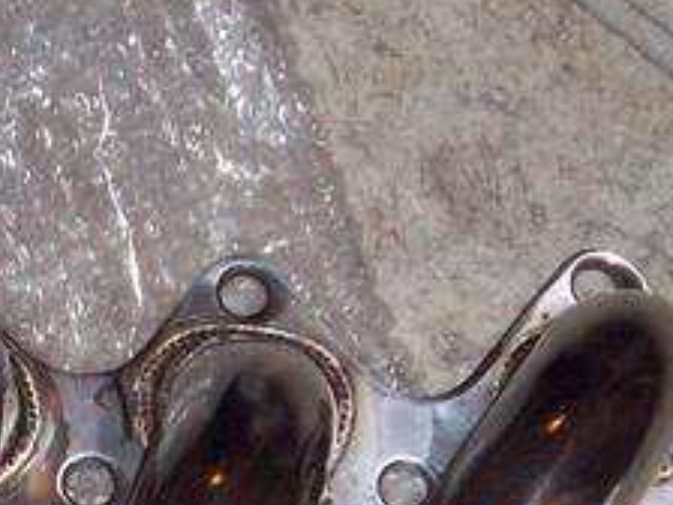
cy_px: 776
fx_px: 4452
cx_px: 240
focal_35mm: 229
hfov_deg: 8.6
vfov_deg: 6.4
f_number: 3.8
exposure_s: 1/90.6
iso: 200
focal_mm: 10.7
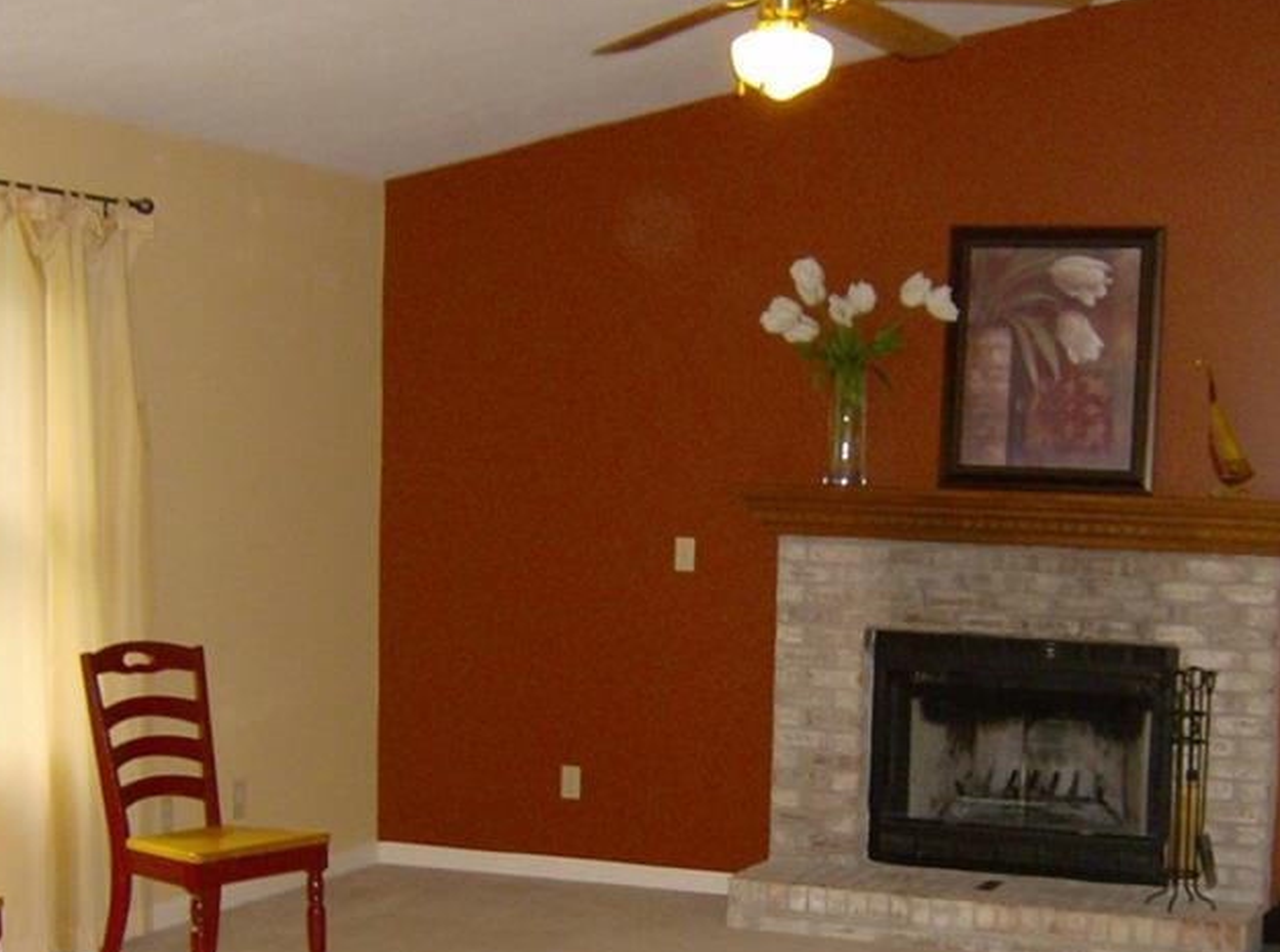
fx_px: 2175
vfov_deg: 24.4
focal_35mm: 59
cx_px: 694
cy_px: 715
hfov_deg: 32.8
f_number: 2.8
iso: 200
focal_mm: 6
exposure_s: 1/60
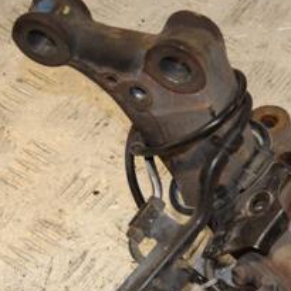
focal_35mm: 127
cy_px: 197
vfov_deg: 13.7
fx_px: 1208
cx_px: 336
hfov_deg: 13.4
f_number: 8
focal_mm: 34
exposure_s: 1/200
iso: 800
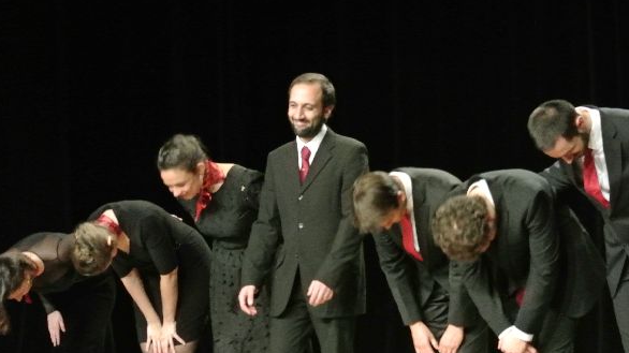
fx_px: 1934
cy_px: 204
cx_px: 423
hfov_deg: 18.4
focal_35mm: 116
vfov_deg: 10.4
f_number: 3.8
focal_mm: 30
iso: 3200
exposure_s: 1/80
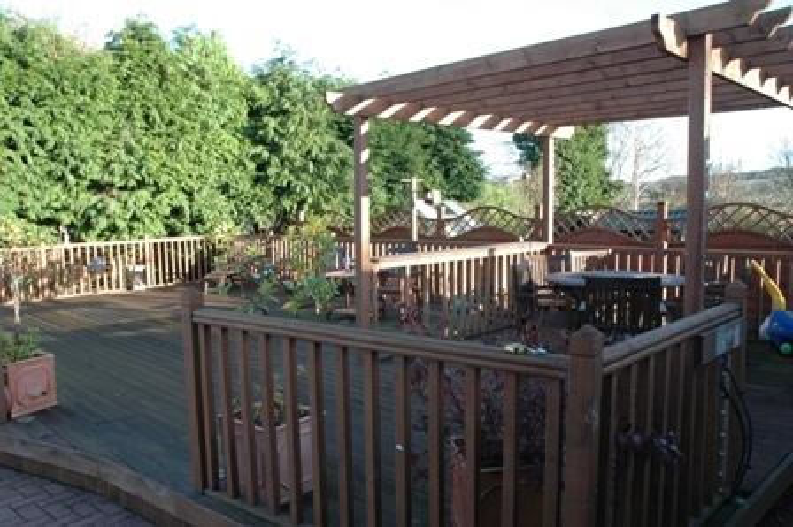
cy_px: 264
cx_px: 396
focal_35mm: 27
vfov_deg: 47.9
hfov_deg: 67.4
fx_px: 594
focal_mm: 18
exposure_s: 1/250
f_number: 8
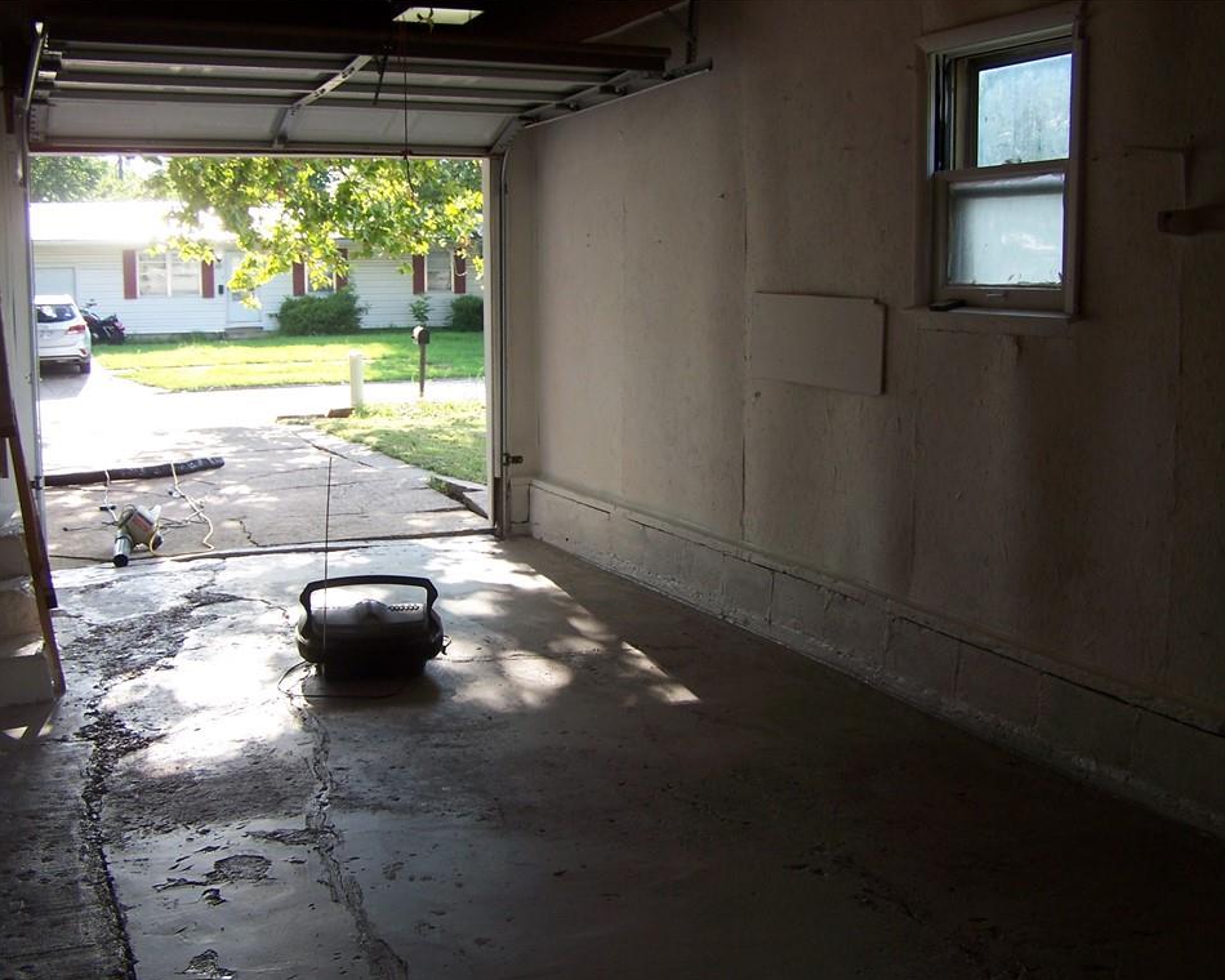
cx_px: 618
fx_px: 1450
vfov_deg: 37.3
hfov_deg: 45.8
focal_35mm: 40
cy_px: 490
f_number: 2.8
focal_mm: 6.3
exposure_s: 1/125
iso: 80
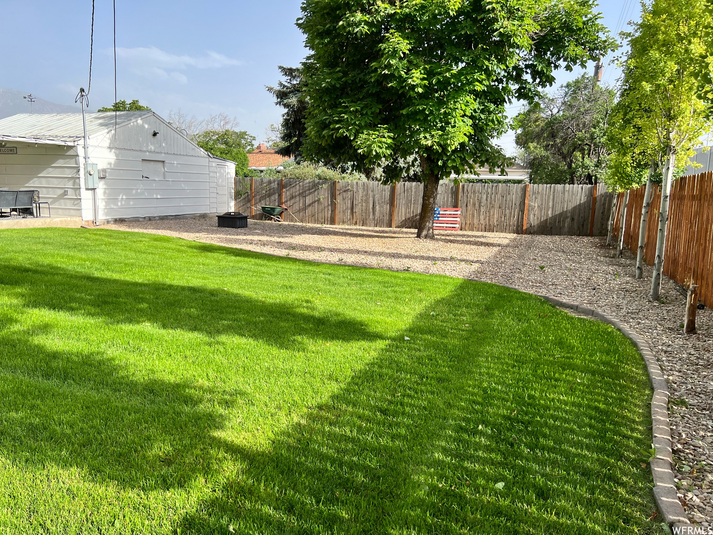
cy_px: 268
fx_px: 536
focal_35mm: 26
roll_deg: -2.4
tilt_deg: -8.7
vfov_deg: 53.1
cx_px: 356
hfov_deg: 67.3
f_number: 1.5
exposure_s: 1/1724
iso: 50
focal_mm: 5.7
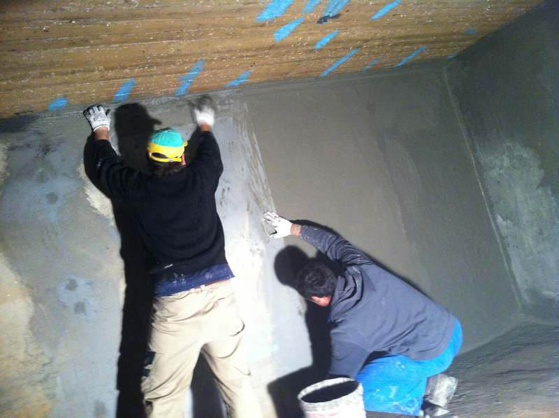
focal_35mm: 35
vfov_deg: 40.6
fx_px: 565
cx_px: 280
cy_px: 209
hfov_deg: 52.7
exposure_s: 1/15
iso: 200
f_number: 2.8
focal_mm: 3.85
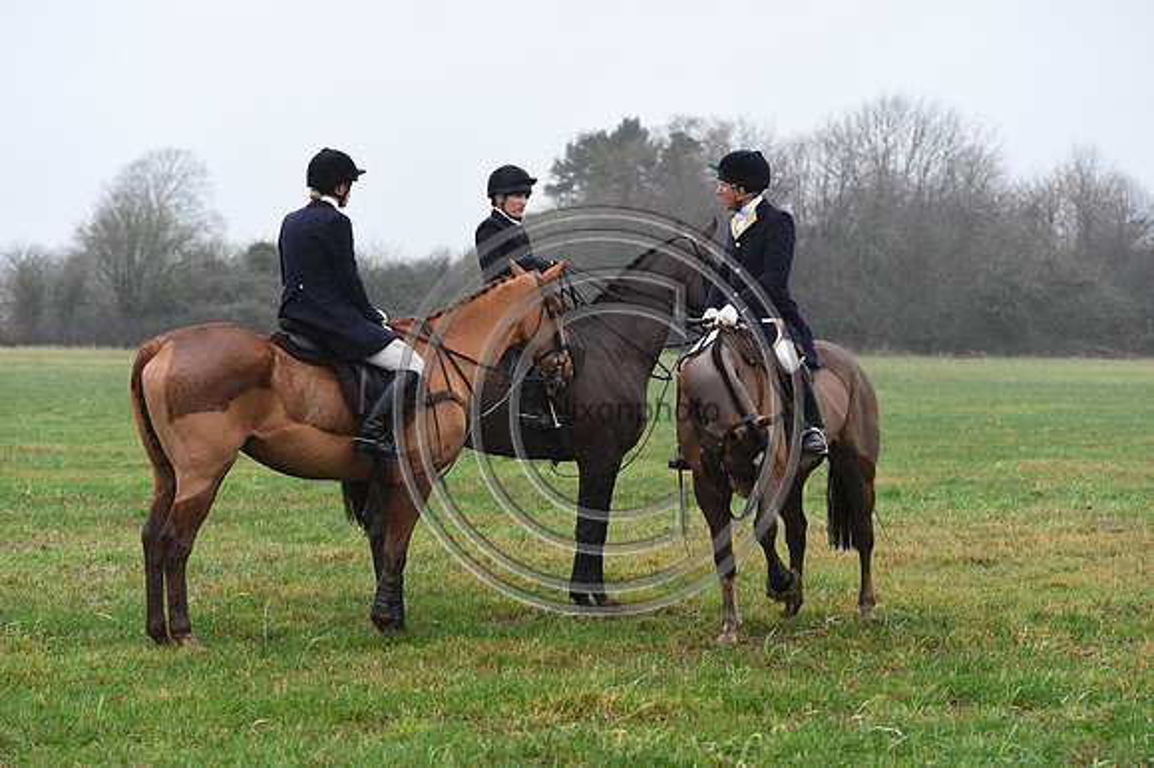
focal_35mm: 90
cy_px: 384
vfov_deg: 15.2
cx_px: 577
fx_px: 2883
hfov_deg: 22.6
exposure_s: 1/1250
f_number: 4.5
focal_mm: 90
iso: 2500
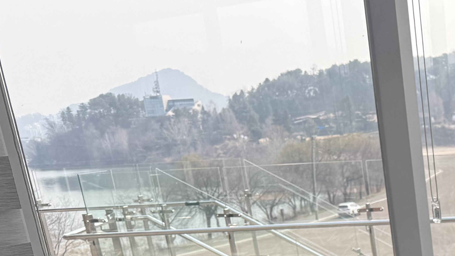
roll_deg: +2.9
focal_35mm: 71
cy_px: 456
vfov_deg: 14.9
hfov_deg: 26.2
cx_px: 560
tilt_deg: -21.1
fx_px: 857
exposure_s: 1/390
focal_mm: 6.76
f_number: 1.78
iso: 80
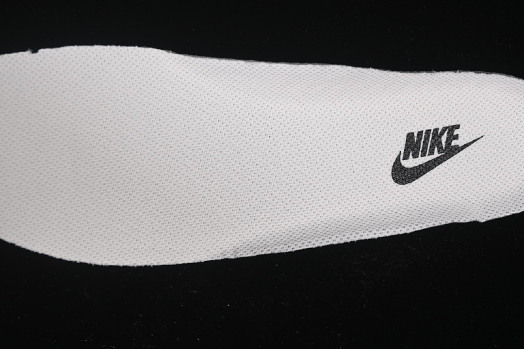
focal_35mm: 75
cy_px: 174
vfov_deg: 18.2
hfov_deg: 27.0
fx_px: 1092
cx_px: 262
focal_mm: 50
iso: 160
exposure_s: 1/80
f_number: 7.1
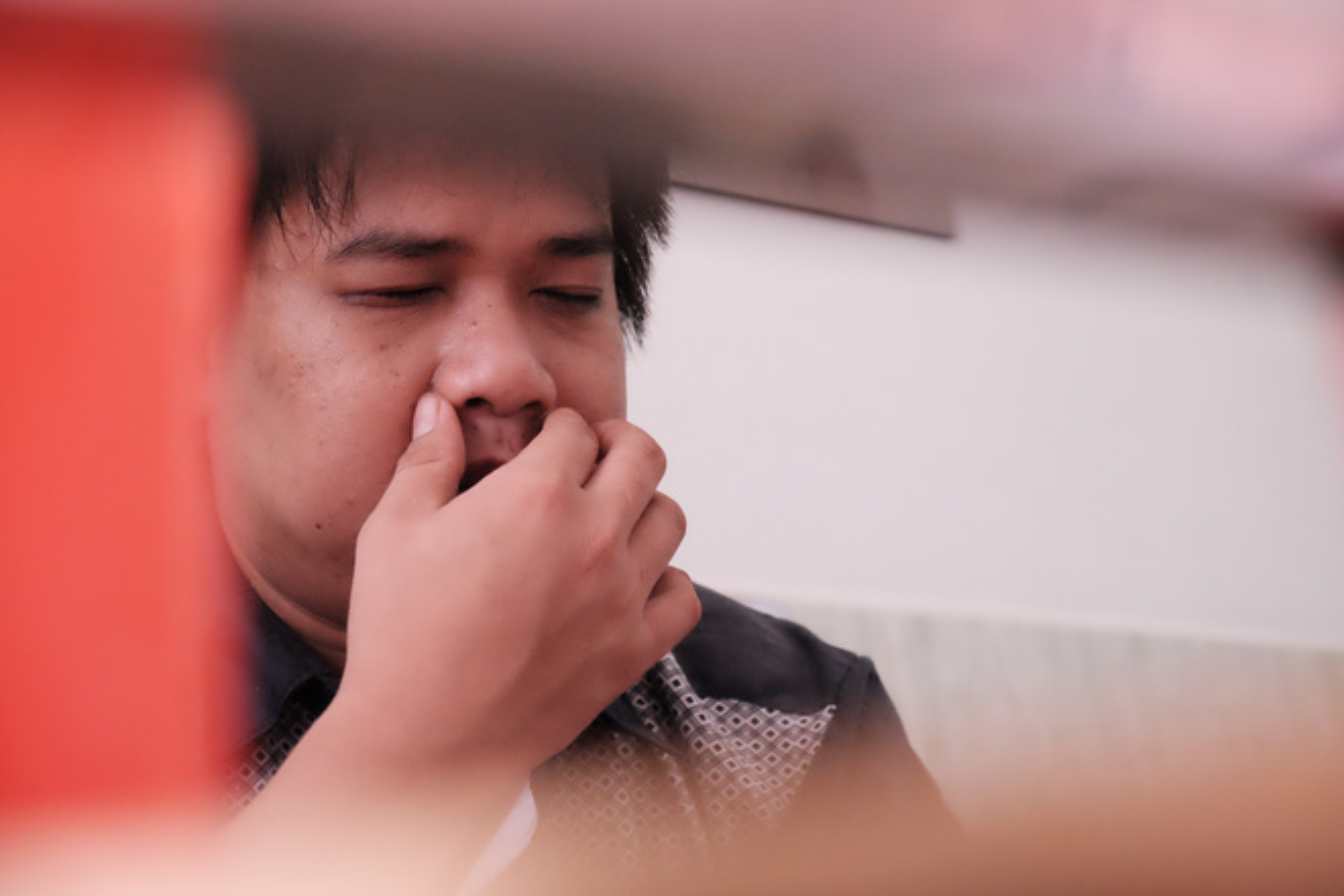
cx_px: 672
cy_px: 448
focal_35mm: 58
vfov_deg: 23.4
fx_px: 2165
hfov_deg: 34.5
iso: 6400
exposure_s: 1/80
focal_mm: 38.9
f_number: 4.5
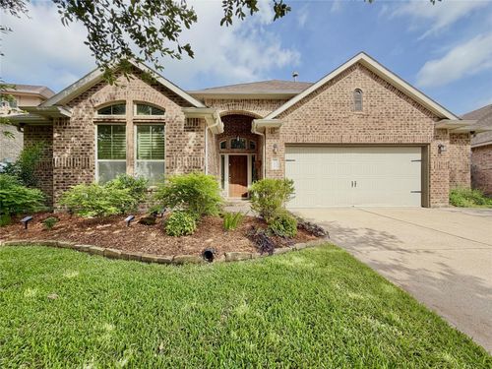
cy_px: 184
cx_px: 246
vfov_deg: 85.7
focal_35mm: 14
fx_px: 199
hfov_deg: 102.1
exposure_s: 1/672
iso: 40
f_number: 2.2
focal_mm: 2.22
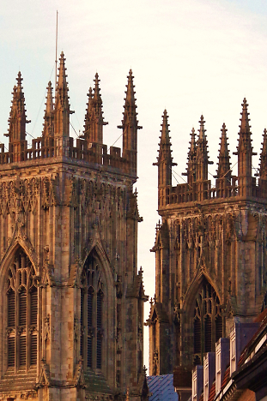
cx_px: 57
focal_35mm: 314
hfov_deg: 4.4
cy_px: 284
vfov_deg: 6.6
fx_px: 3501
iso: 800
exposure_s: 1/800
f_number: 7.1
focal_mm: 97.5
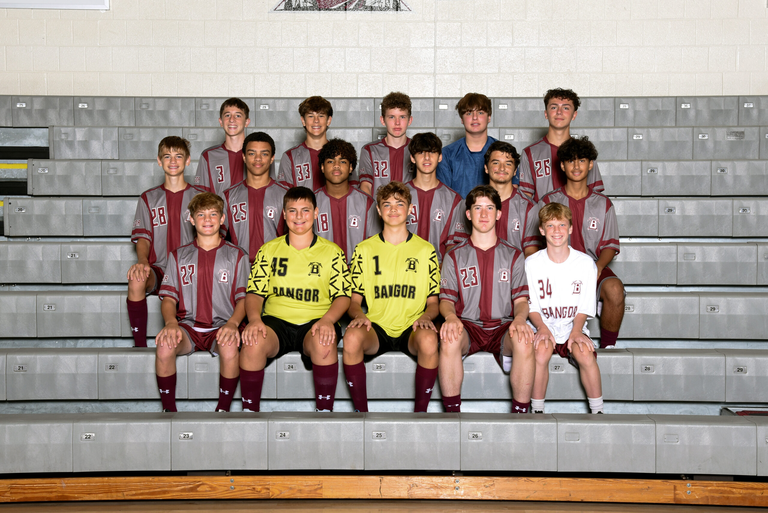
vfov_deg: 27.0
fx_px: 1067
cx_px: 384
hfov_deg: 39.6
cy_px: 256
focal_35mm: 50
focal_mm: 50
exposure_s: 1/200
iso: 640
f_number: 8
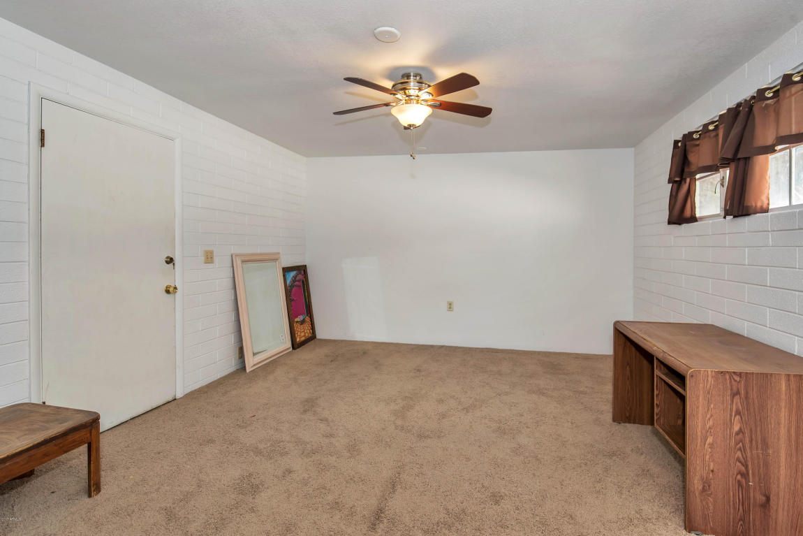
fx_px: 379
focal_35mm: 17
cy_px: 268
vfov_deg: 70.5
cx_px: 402
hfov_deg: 93.3
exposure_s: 1/50
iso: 500
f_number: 5.6
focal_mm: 17
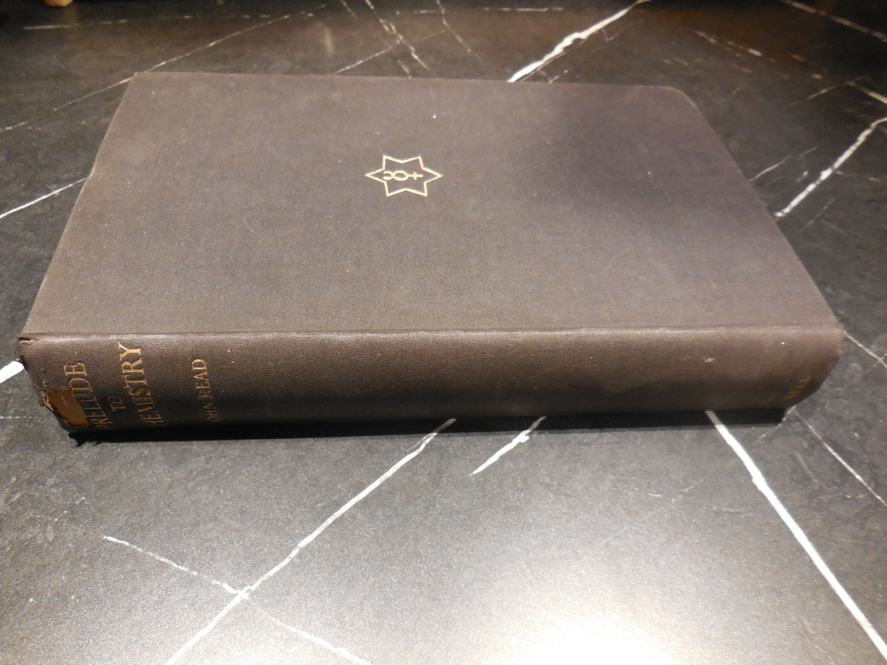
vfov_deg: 54.9
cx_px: 444
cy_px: 332
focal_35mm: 25
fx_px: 641
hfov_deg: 69.4
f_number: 3.1
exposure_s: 1/25
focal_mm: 4.5
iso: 400
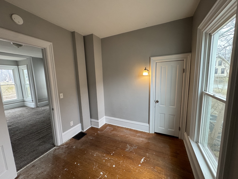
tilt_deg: -8.5
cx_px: 119
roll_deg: +1.2
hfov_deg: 102.1
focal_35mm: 14
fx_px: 96
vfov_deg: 85.7
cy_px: 90
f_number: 2.2
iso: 250
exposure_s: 1/120
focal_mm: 2.22
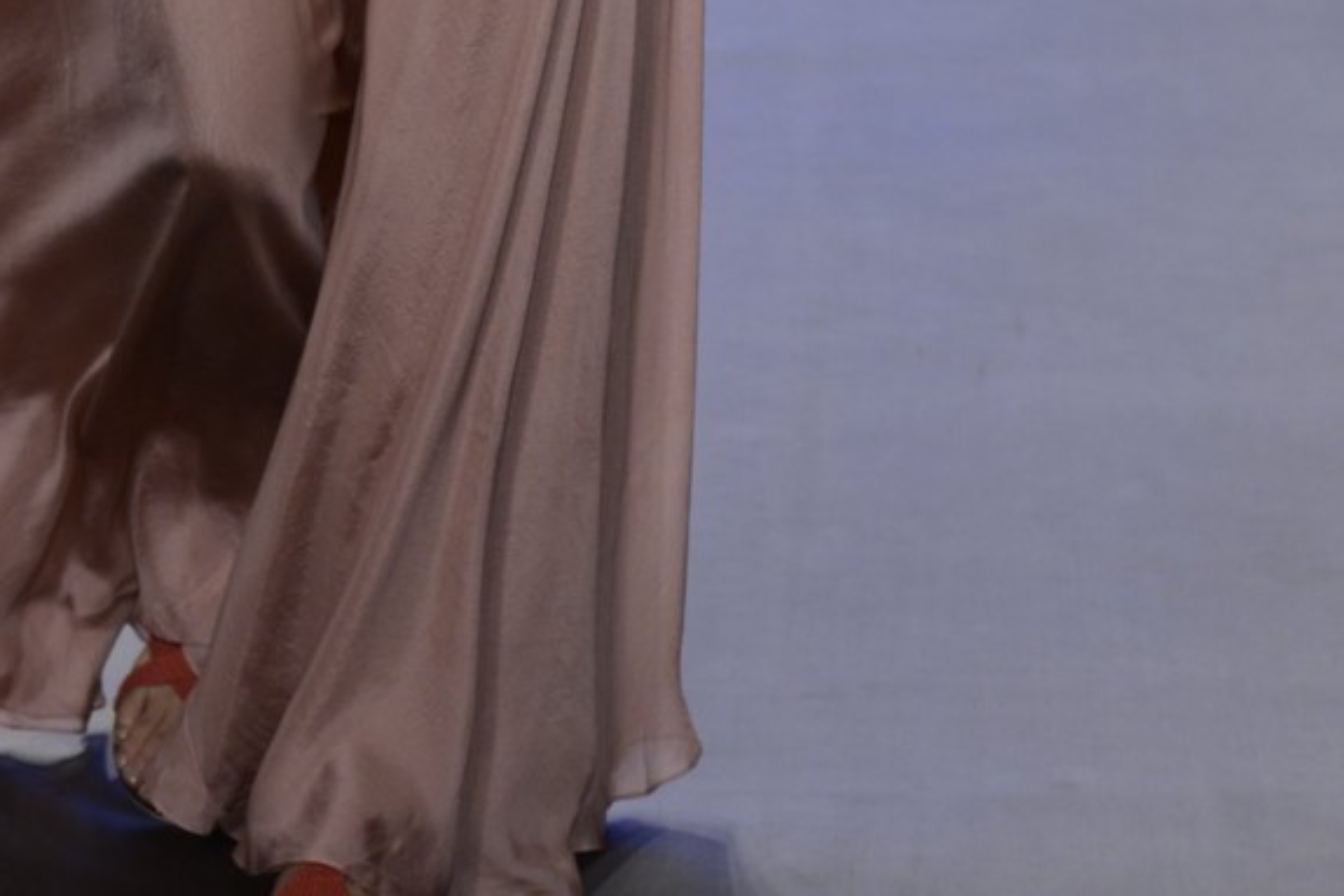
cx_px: 252
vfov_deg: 6.9
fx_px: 7281
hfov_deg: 10.5
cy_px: -601
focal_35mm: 195
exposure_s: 1/250
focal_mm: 70
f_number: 4.5
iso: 800
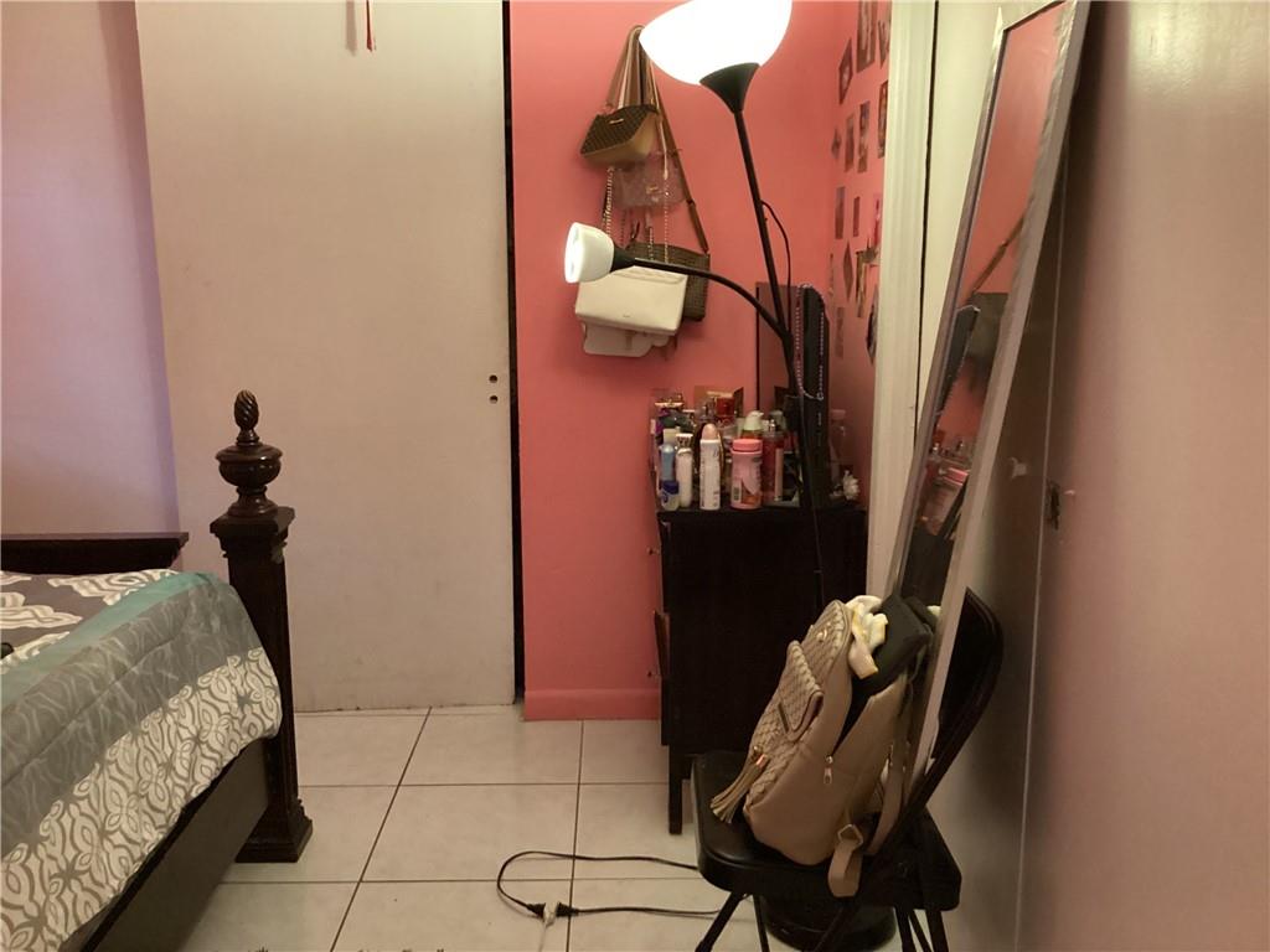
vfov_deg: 45.4
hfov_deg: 58.4
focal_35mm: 31
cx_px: 635
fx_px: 1137
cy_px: 476
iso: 640
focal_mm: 3.3
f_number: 2.4
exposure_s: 1/30
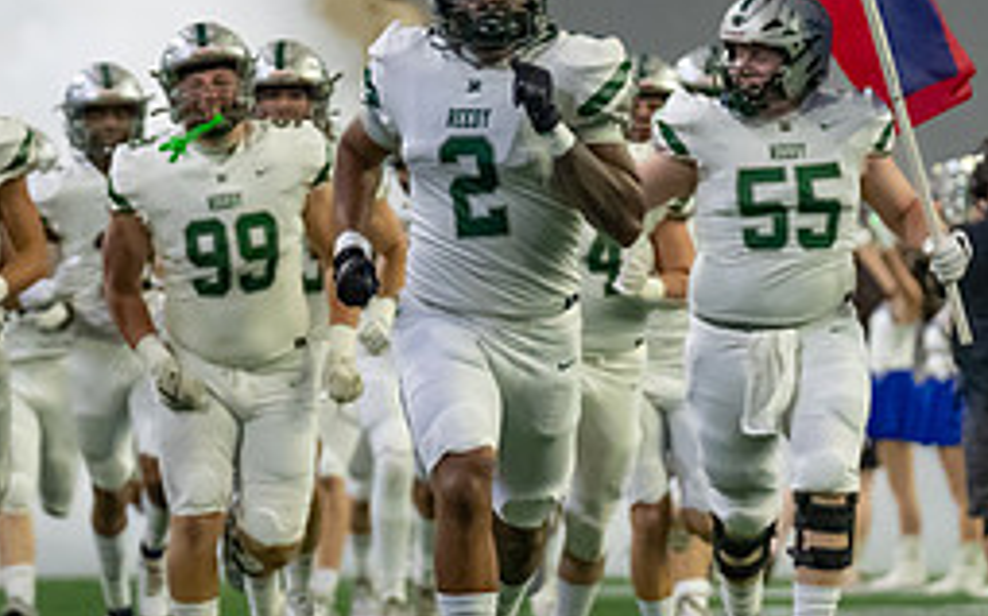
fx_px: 16629
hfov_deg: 3.4
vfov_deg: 2.1
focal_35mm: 618
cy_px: 220
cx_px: -124
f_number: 4
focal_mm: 200
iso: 5000
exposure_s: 1/1000
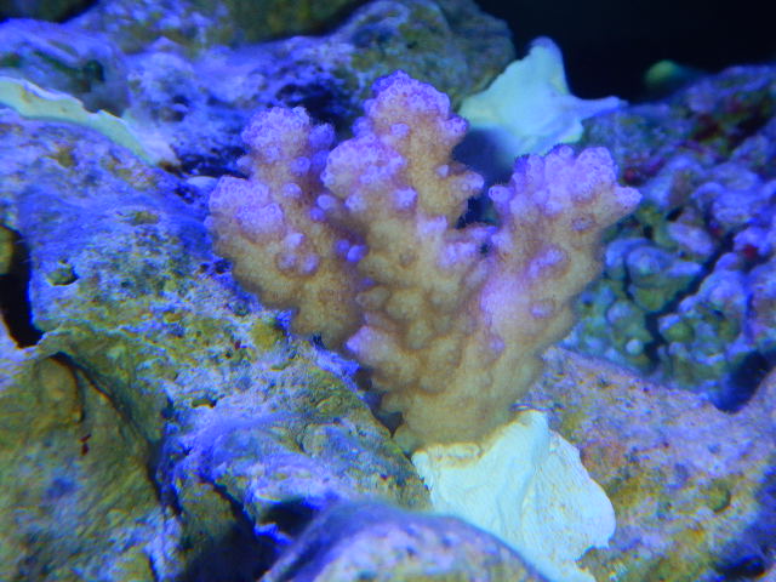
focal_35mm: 72
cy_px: 291
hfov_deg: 27.0
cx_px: 388
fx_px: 1614
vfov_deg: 20.4
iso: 200
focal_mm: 13
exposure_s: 1/30
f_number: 9.1
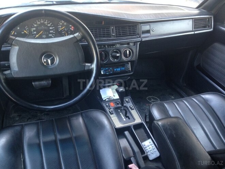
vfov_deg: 42.9
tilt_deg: -29.6
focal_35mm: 33
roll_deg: -10.8
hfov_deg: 55.4
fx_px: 214
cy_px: 84
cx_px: 112
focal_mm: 4.12
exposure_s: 1/20
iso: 100
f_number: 2.4
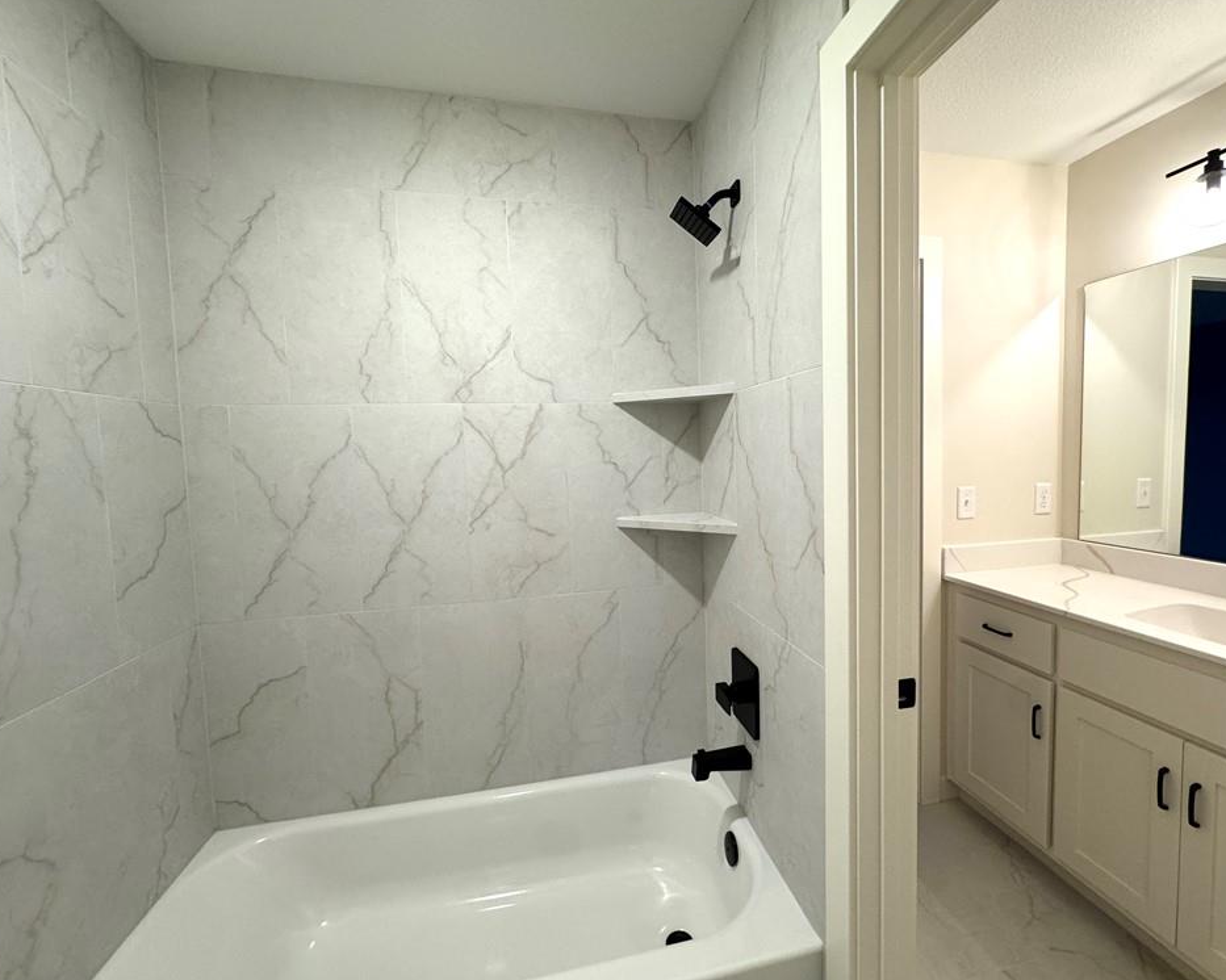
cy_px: 487
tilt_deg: -4.0
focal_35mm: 15
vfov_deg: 84.0
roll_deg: +1.3
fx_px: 544
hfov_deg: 96.7
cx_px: 653
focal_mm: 2.22
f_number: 2.2
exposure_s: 1/120
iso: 200
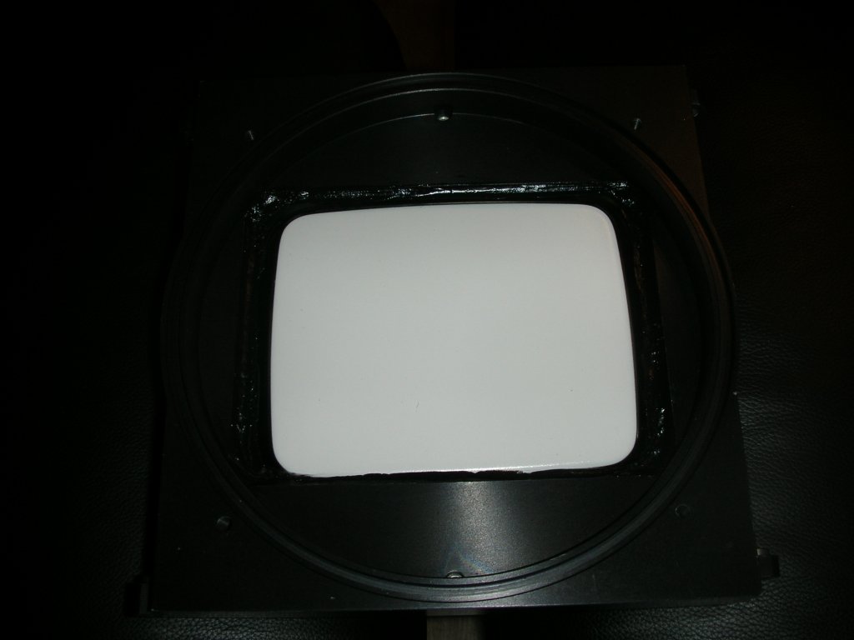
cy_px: 320
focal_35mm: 35
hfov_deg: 52.6
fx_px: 863
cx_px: 427
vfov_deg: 40.7
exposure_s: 1/60.1
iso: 50
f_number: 3
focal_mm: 5.8
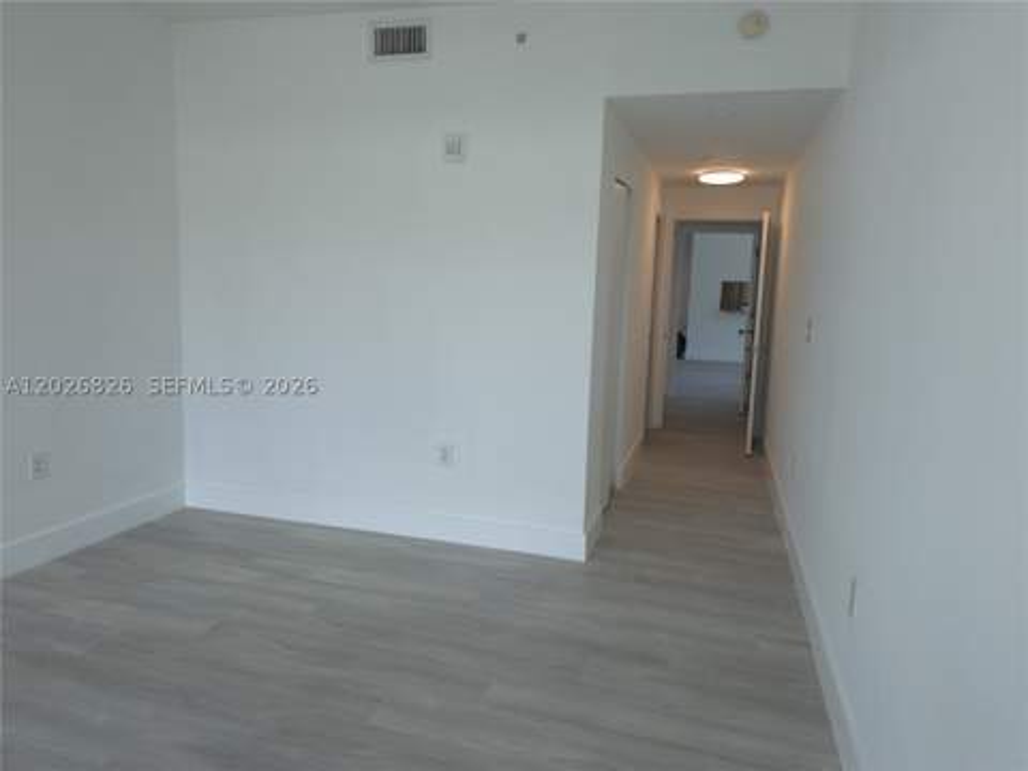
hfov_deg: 73.9
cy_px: 386
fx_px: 683
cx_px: 514
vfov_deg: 58.9
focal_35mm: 23
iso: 20
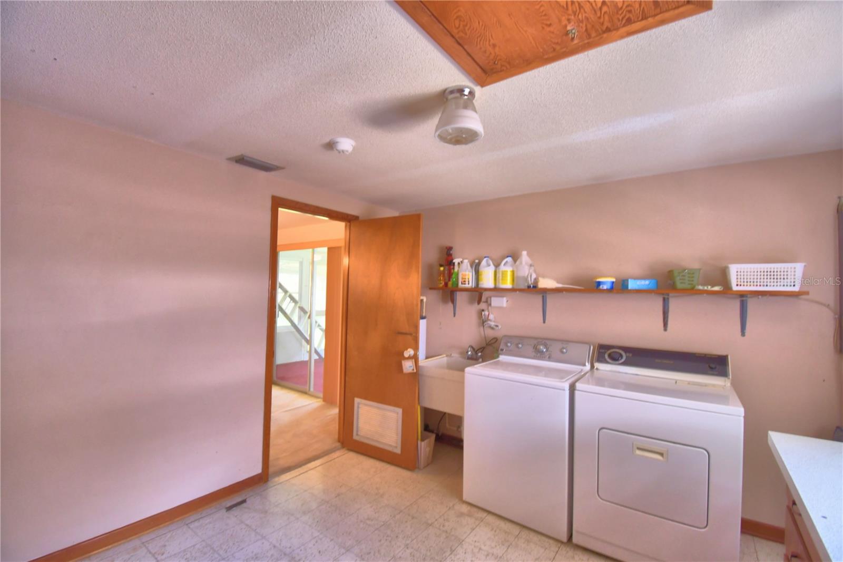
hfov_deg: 100.4
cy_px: 281
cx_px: 422
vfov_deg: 77.3
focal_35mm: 15
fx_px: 351
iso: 500
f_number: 4.5
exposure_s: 1/30
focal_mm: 10
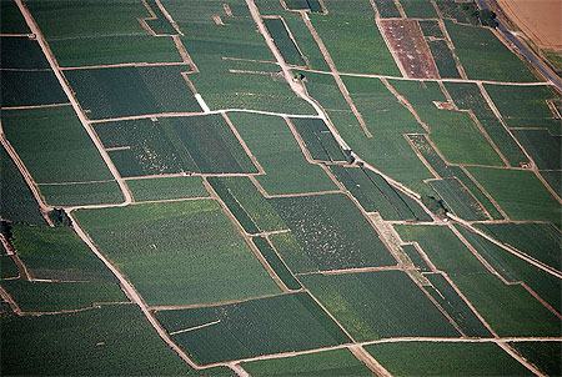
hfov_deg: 12.2
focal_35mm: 168
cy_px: 188
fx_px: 2628
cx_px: 281
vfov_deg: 8.2
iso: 125
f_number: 5.6
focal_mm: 112
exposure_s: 1/500
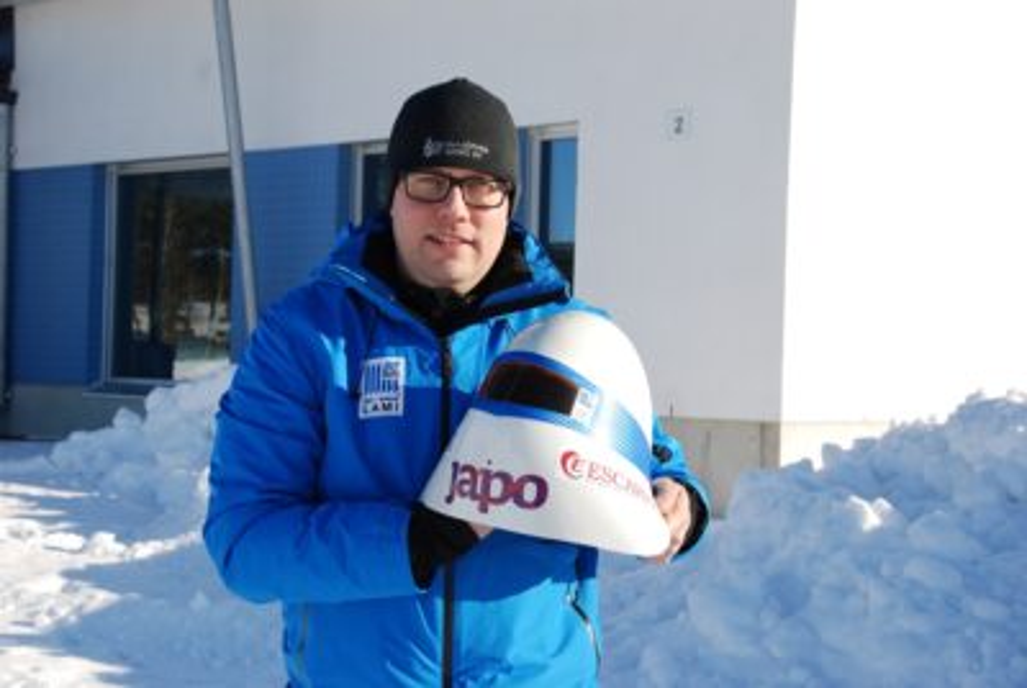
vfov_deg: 23.9
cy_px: 344
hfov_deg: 35.0
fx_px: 1628
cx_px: 514
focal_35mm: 57
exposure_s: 1/400
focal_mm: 38
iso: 250
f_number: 10
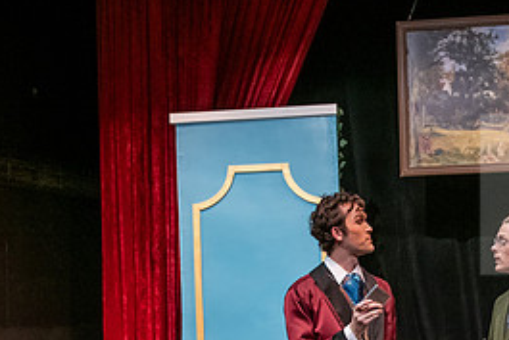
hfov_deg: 28.1
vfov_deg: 18.9
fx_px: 990
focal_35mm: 70
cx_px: 423
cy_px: 347
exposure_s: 1/200
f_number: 3.2
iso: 3200
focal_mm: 32
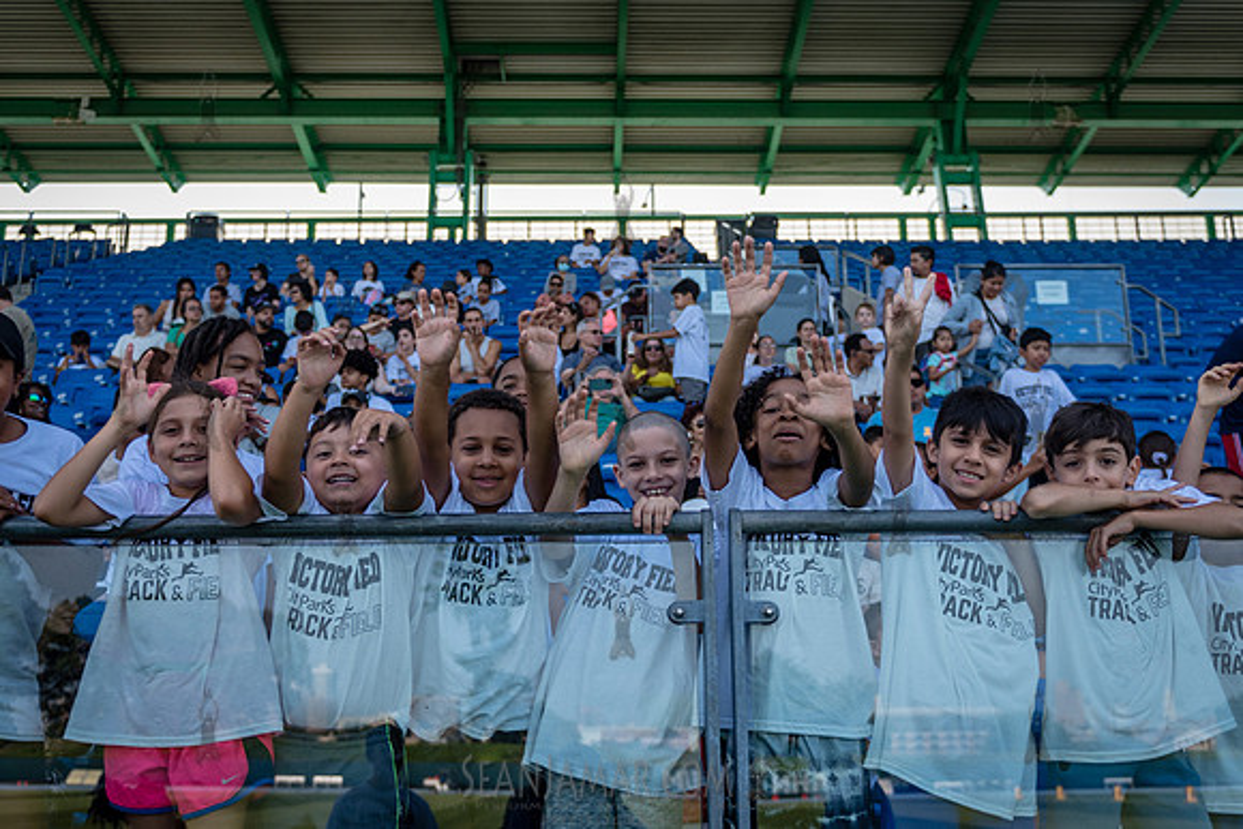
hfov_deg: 50.4
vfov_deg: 34.9
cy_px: 432
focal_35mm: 38
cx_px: 620
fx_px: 1321
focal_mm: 29
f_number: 2.8
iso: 400
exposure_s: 1/4000
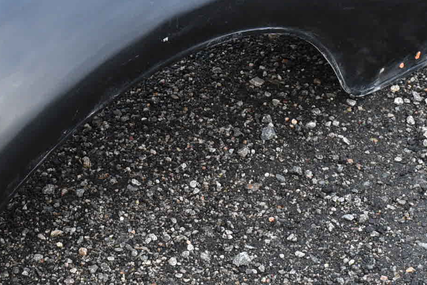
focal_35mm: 142
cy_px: -1
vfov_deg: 9.6
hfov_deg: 14.5
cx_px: 161
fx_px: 1681
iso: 1250
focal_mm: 29
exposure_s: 1/200
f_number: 7.1
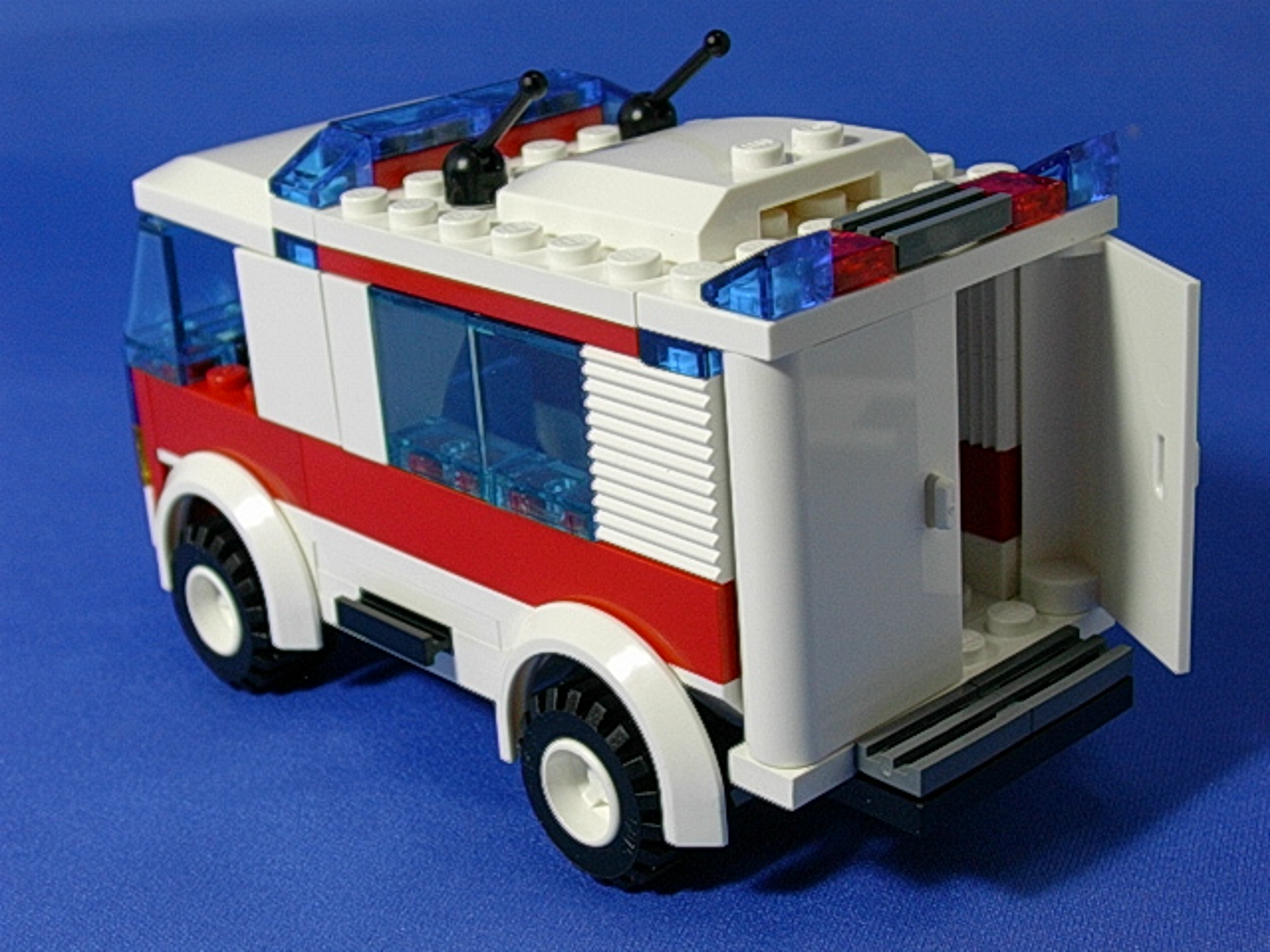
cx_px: 635
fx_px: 2201
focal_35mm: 60
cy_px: 476
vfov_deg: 24.4
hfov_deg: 32.2
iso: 70
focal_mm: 9
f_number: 3.4
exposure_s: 1/31
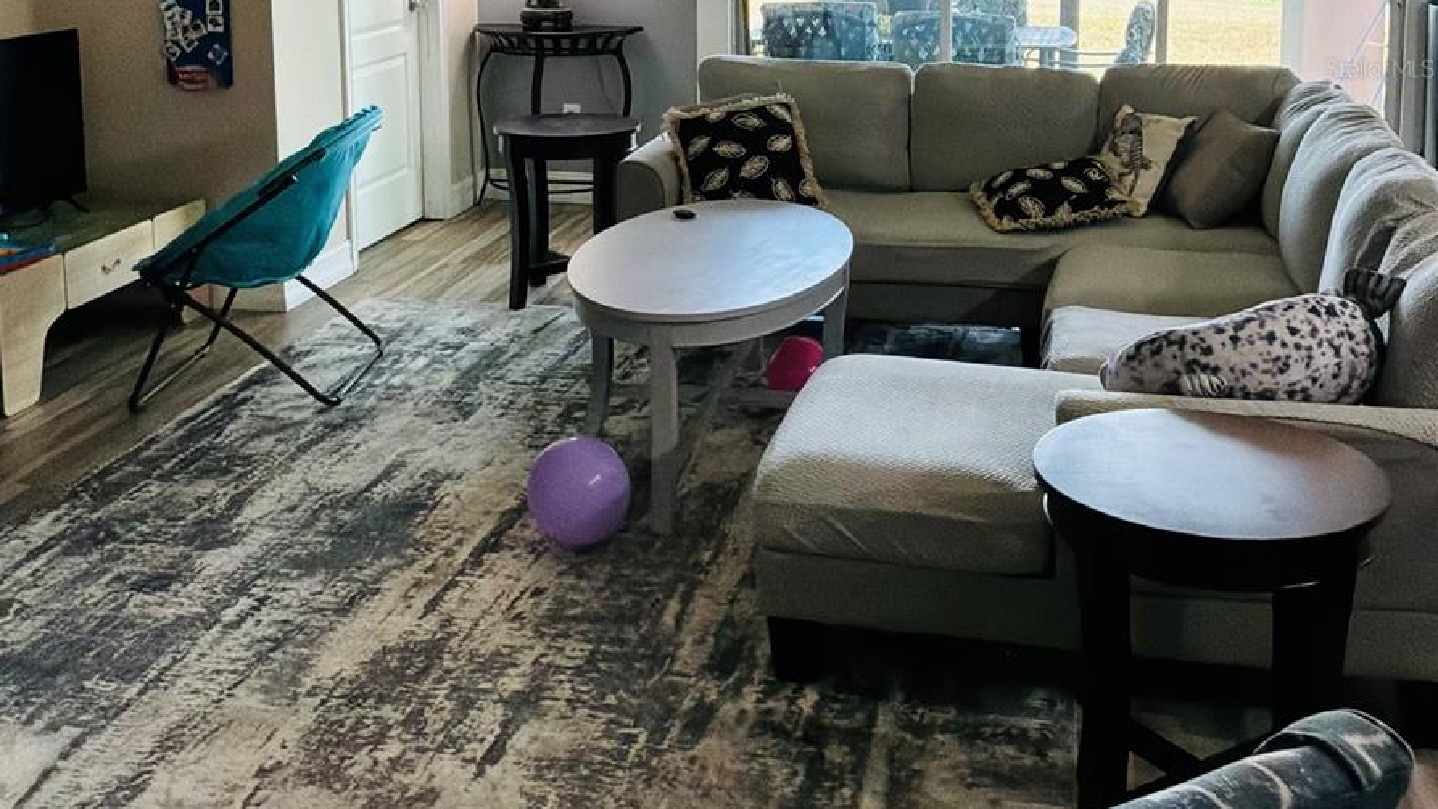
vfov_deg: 27.8
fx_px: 1563
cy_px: 68
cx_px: 715
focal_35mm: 41
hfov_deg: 49.4
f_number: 1.8
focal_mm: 3
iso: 250
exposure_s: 1/130
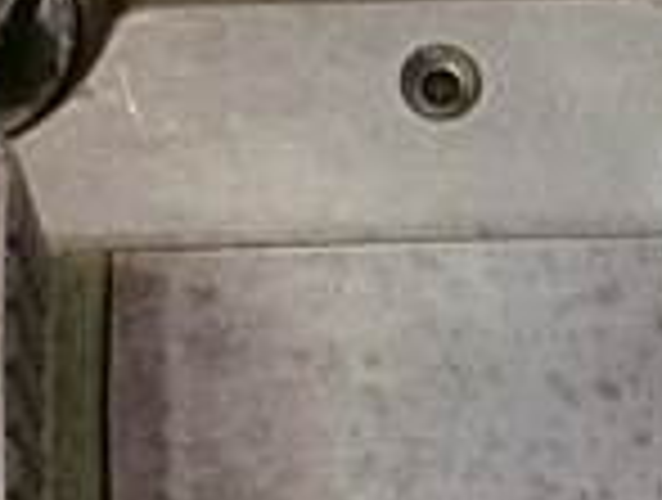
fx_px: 2914
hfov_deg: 12.9
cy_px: 401
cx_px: 509
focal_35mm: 152
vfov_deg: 9.8
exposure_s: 1/60
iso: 320
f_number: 3.1
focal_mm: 6.3
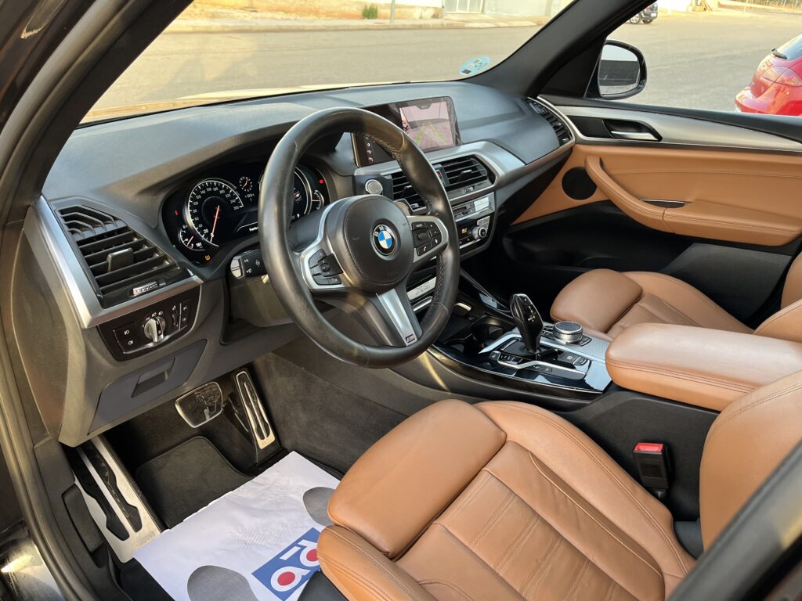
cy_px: 300
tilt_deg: -25.4
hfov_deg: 67.3
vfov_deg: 53.1
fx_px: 602
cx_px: 401
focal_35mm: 26
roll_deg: -4.6
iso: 125
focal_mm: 5.1
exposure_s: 1/121
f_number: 1.6
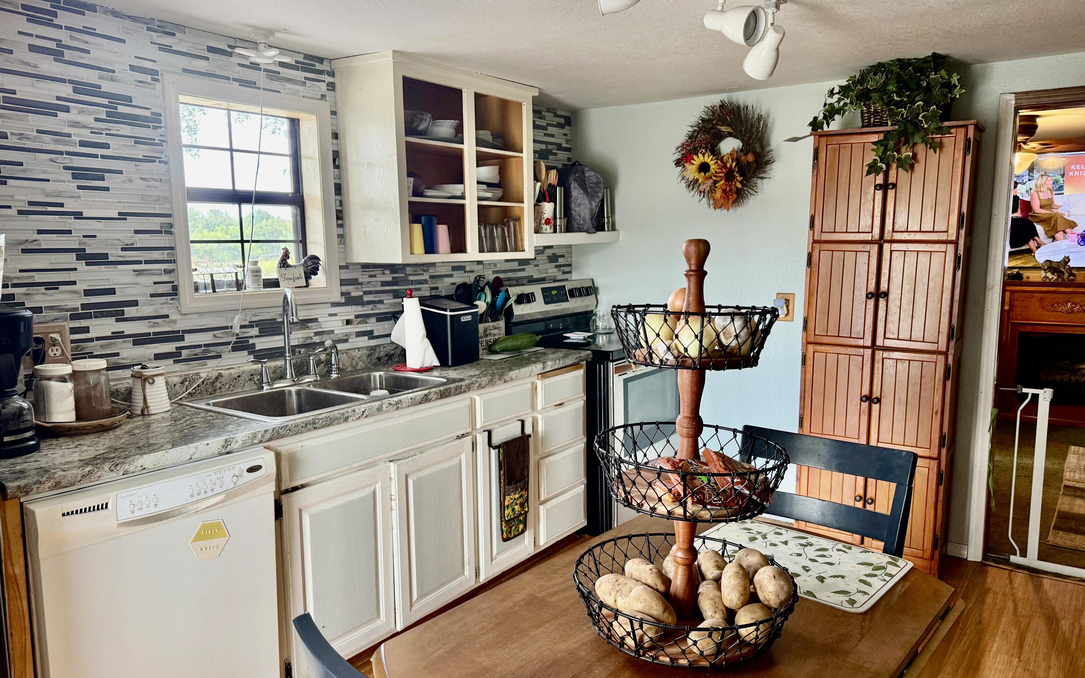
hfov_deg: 70.4
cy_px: 353
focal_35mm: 26
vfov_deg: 47.6
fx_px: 769
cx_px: 539
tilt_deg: -8.0
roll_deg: +0.6
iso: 200
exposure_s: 1/60
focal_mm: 6.76
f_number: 1.78
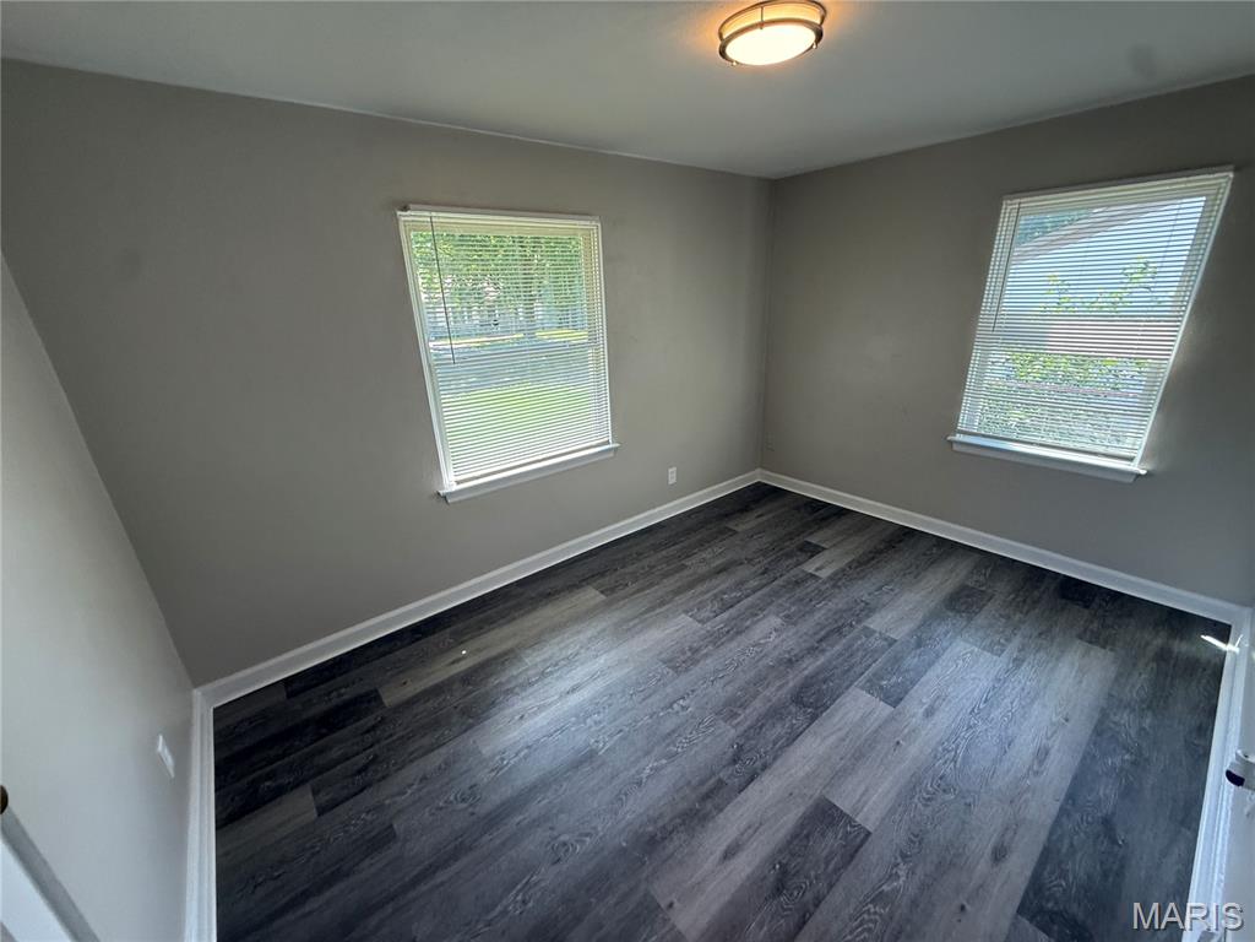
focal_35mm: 14
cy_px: 471
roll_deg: +2.6
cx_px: 628
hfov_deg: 102.1
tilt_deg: -17.2
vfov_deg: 85.7
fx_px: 508
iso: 80
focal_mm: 2.22
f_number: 2.2
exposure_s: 1/120
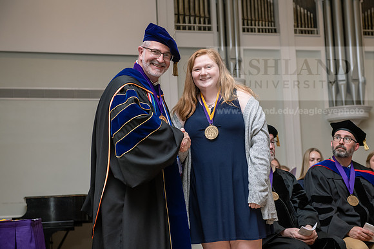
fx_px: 686
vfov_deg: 20.6
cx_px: 187
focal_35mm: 66
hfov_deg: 30.5
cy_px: 124
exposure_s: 1/250
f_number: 4.5
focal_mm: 66
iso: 1250
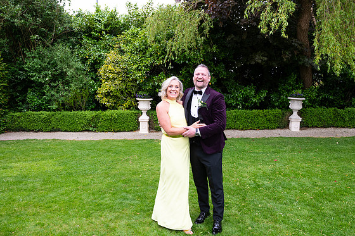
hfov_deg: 63.7
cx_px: 183
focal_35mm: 29
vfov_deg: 44.9
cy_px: 120
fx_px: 286
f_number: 5
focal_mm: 28
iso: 400
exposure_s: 1/200
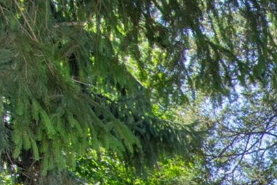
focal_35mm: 79
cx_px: 596
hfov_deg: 16.7
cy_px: 391
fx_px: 611
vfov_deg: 14.0
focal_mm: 11
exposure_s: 1/160
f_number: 11
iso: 500
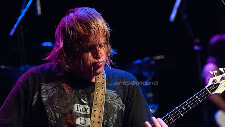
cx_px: 112
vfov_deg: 8.9
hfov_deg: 15.8
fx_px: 812
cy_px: 60
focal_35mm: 136
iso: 1600
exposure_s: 1/250
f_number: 2.8
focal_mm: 86
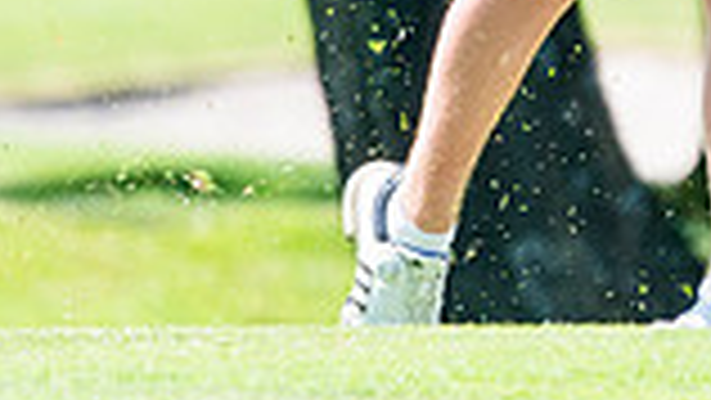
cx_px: 936
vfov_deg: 0.6
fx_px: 36983
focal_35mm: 1961
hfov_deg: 1.1
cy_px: -425
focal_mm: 340
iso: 800
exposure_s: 1/1250
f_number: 5.6
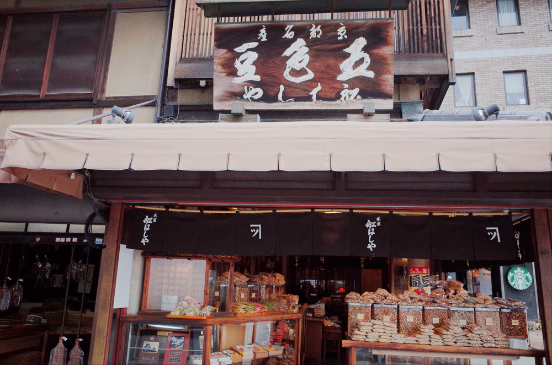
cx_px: 276
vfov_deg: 46.2
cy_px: 182
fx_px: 428
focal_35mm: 28
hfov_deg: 65.6
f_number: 3.2
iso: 800
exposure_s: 1/1000
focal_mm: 18.3
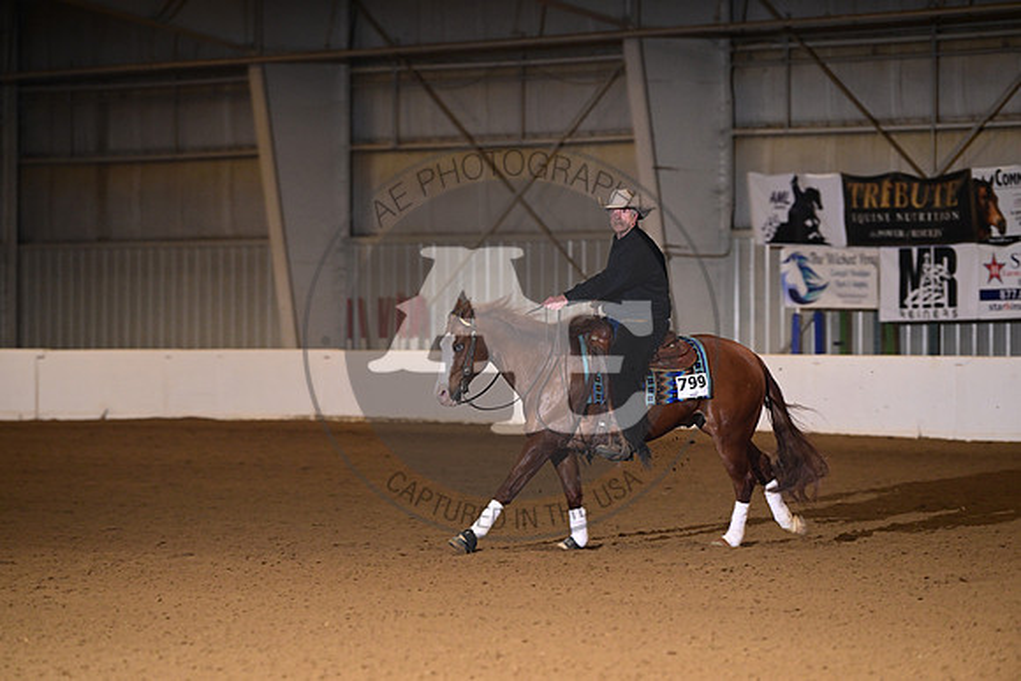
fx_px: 5673
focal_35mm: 200
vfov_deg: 6.9
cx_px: 510
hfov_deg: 10.3
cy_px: 340
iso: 2500
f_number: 4
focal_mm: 200
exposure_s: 1/200
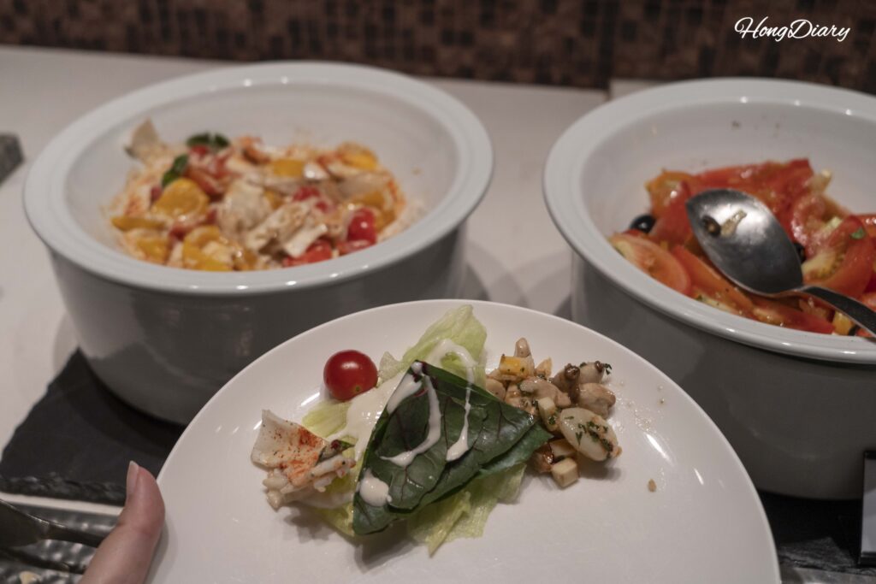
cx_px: 438
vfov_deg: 34.2
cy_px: 292
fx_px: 949
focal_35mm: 39
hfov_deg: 49.5
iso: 1250
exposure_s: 1/160
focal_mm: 39
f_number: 5
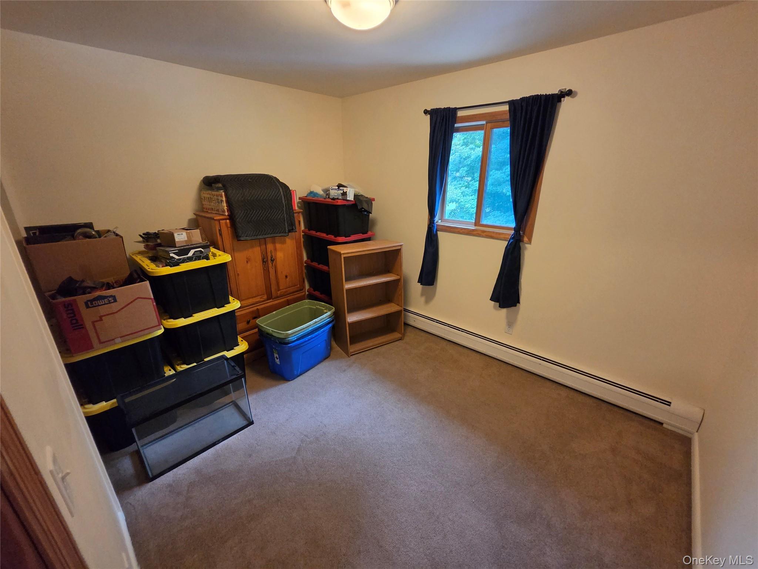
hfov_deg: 106.2
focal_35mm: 13
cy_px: 284
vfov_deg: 89.9
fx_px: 285
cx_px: 379
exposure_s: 1/60
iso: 640
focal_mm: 2.2
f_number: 2.2
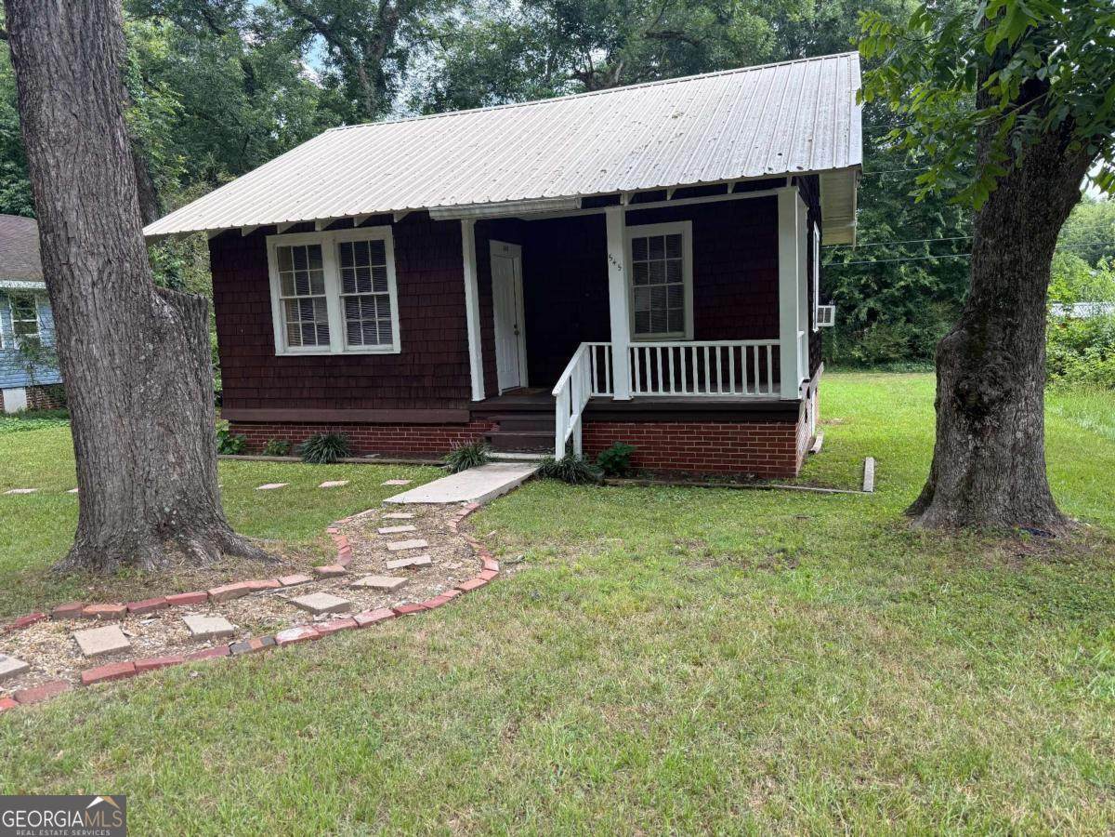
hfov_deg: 71.6
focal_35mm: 24
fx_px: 773
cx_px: 558
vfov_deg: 56.8
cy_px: 418
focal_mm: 6.76
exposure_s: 1/780
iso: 100
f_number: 1.78
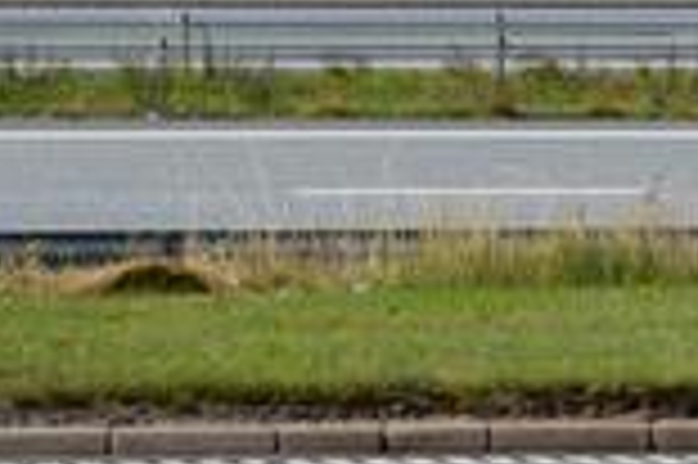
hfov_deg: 8.7
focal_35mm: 233
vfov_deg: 5.8
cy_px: -122
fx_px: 4513
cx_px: 905
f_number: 11
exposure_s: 1/500
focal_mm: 40
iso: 400
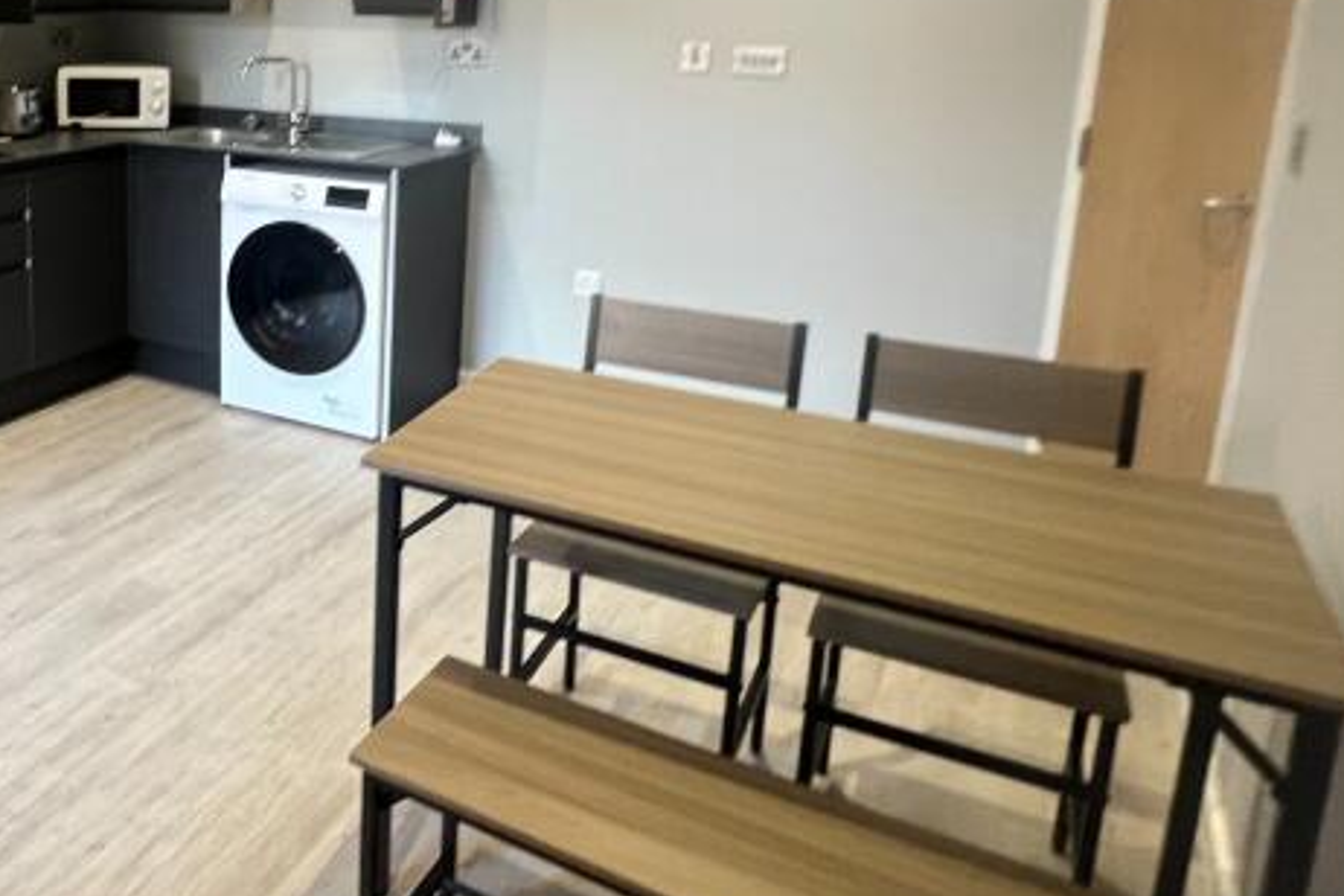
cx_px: 175
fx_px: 1120
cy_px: 236
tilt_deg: -12.5
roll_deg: +0.9
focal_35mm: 30
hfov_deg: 55.1
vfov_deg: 42.4
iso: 200
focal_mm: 1.57
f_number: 1.8
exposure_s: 1/50
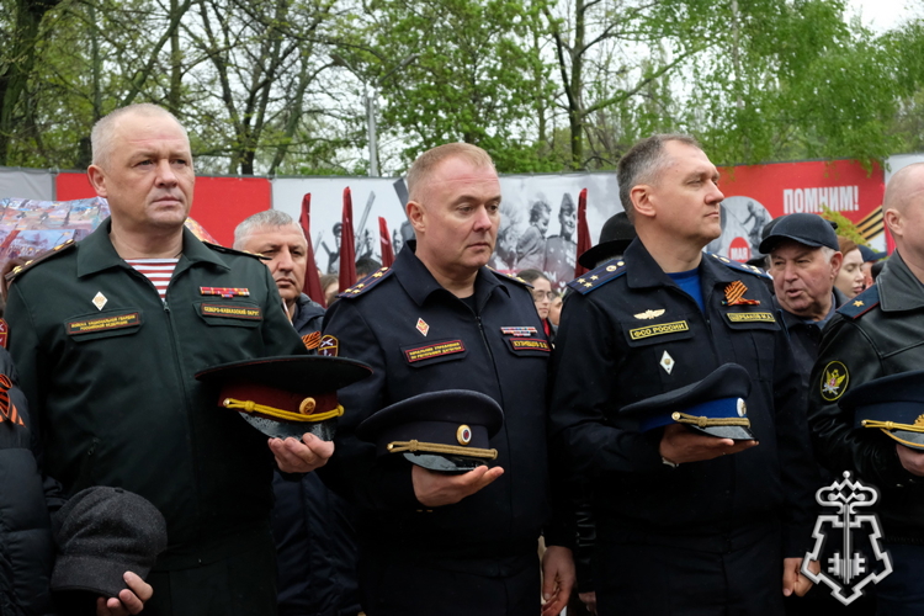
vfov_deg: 27.5
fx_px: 1258
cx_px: 462
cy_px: 308
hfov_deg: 40.3
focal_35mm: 49
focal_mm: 32.9
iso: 4000
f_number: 6.4
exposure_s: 1/1700
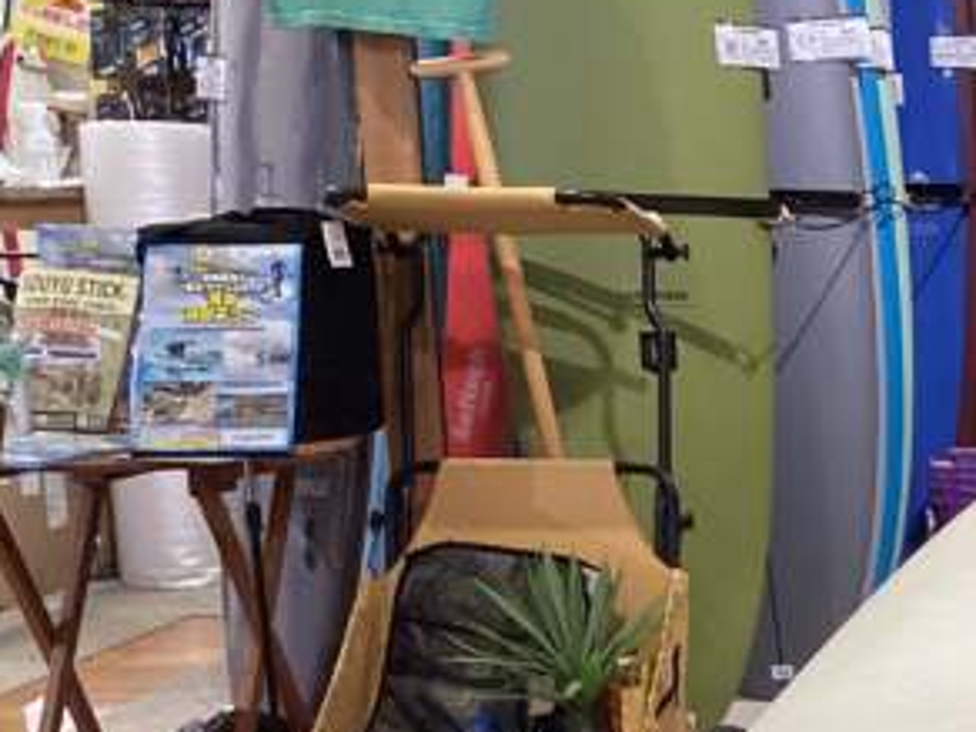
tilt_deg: -13.5
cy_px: 742
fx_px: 2397
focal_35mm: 85
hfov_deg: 20.6
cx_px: 1330
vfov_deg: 17.0
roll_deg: -1.2
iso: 50
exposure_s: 1/60
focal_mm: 3.3
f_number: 2.4
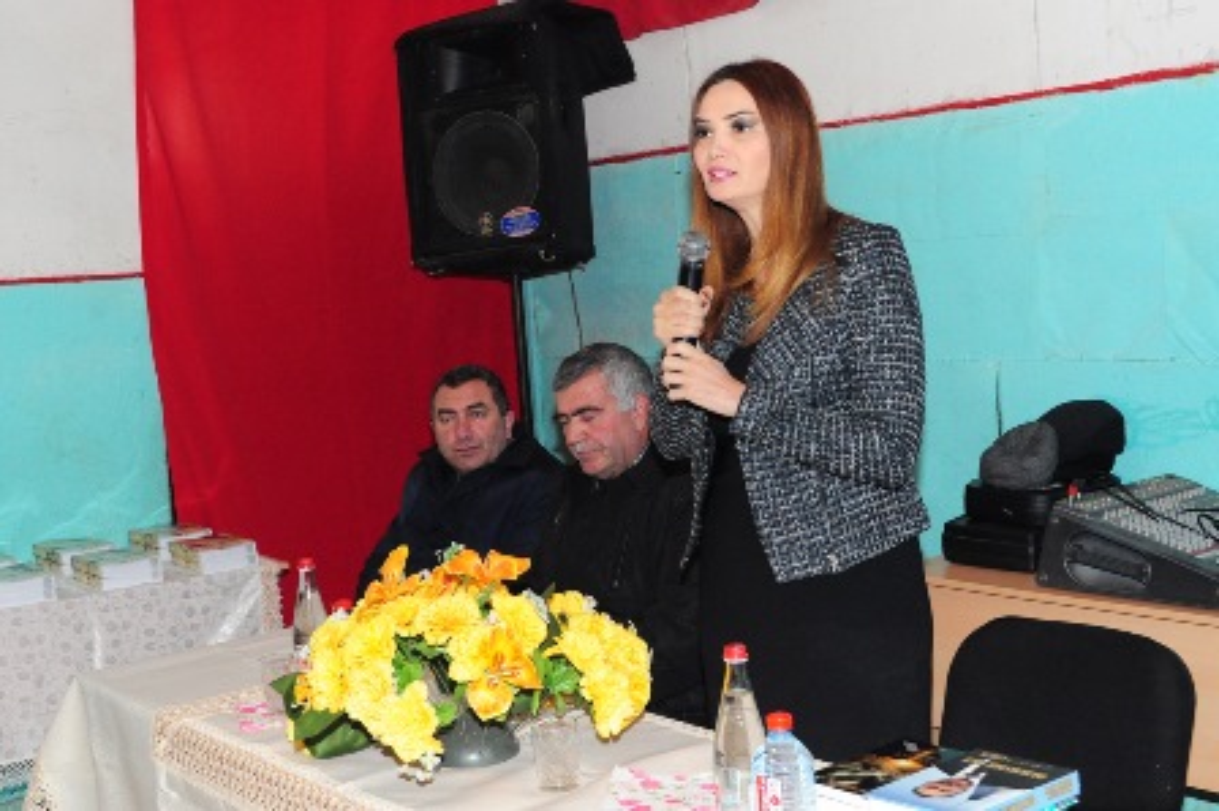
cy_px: 406
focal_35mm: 44
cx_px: 610
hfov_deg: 45.0
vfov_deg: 30.8
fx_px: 1472
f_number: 8
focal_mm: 29
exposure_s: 1/60
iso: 2500
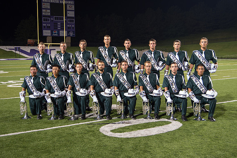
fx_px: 297
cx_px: 115
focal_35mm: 45
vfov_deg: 29.7
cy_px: 84
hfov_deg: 43.5
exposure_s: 1/20
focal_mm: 38
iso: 1000
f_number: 5
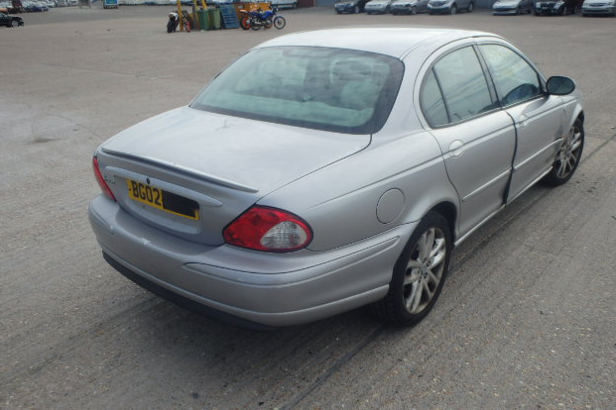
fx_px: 513
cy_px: 236
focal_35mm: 30
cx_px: 315
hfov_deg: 61.9
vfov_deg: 43.5
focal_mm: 5
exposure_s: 1/100
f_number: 11
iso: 125
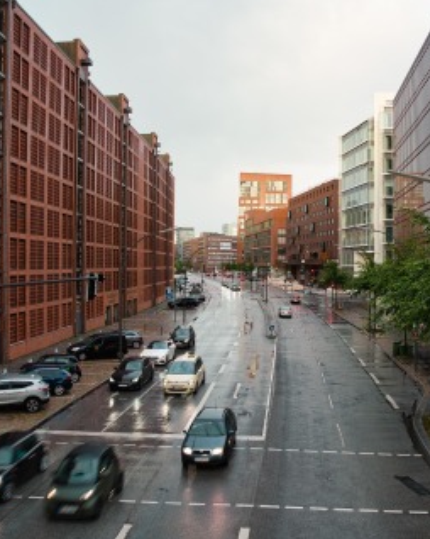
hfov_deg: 43.1
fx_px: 541
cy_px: 270
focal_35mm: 34
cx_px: 261
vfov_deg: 52.9
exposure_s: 1/15
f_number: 8
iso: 100
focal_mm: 24
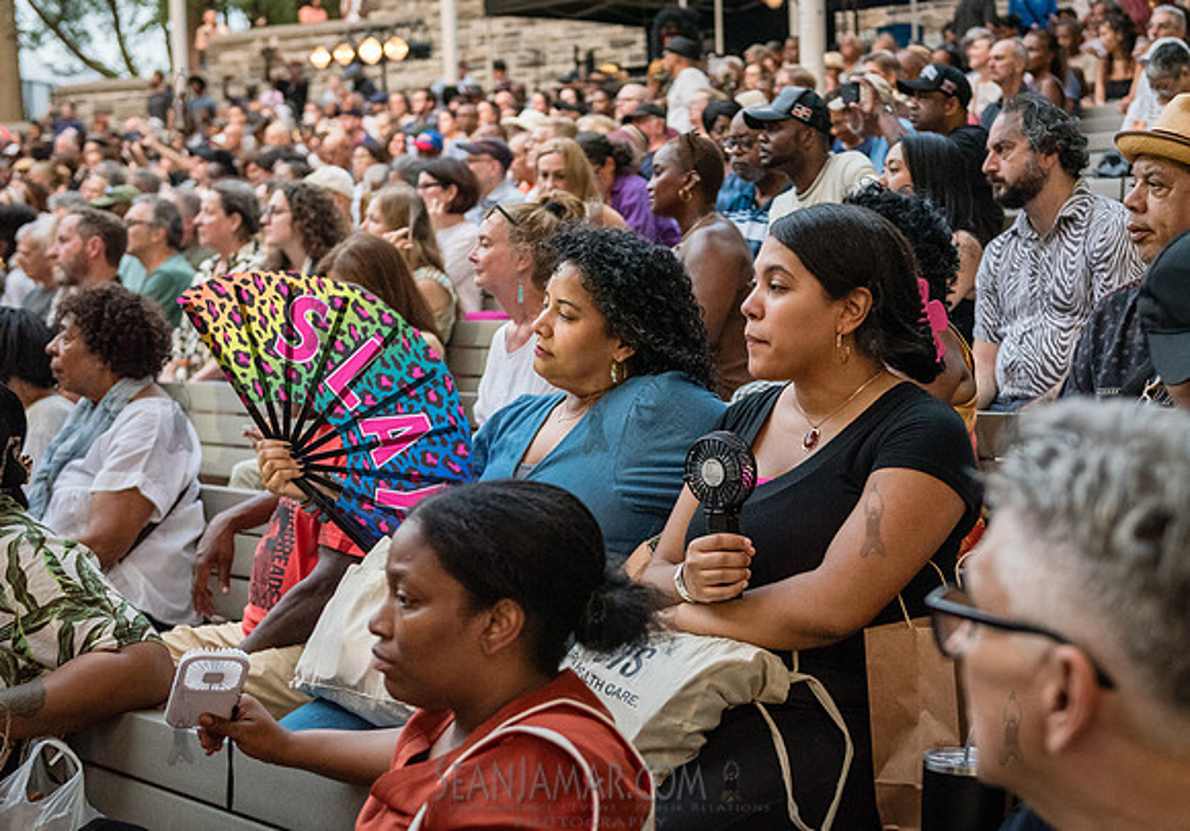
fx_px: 2042
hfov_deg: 32.4
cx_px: 706
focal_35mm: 61
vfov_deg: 23.0
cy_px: 444
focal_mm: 52
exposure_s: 1/320
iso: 5000
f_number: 3.5
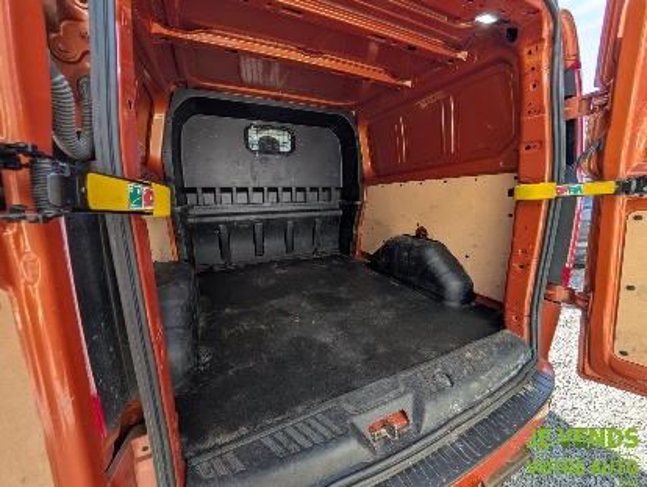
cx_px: 324
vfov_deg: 94.7
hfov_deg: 110.4
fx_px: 225
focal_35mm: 12
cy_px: 244
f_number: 1.7
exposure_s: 1/230
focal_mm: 2.02
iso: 25
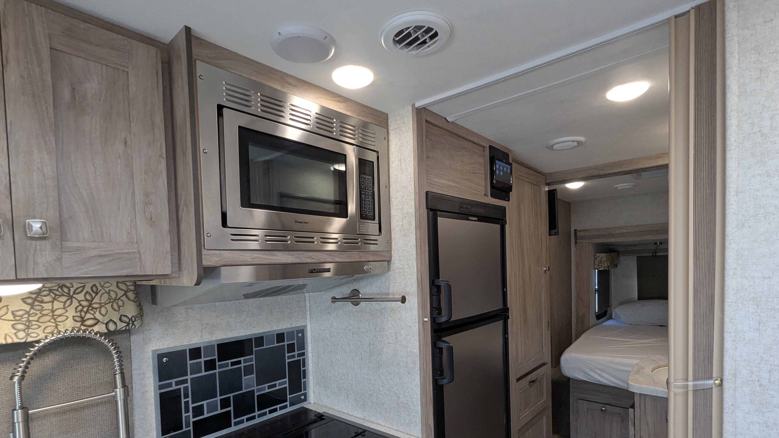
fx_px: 372
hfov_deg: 92.7
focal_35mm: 18
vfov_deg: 60.0
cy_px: 281
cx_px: 390
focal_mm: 2.35
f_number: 2.2
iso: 321
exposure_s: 1/311
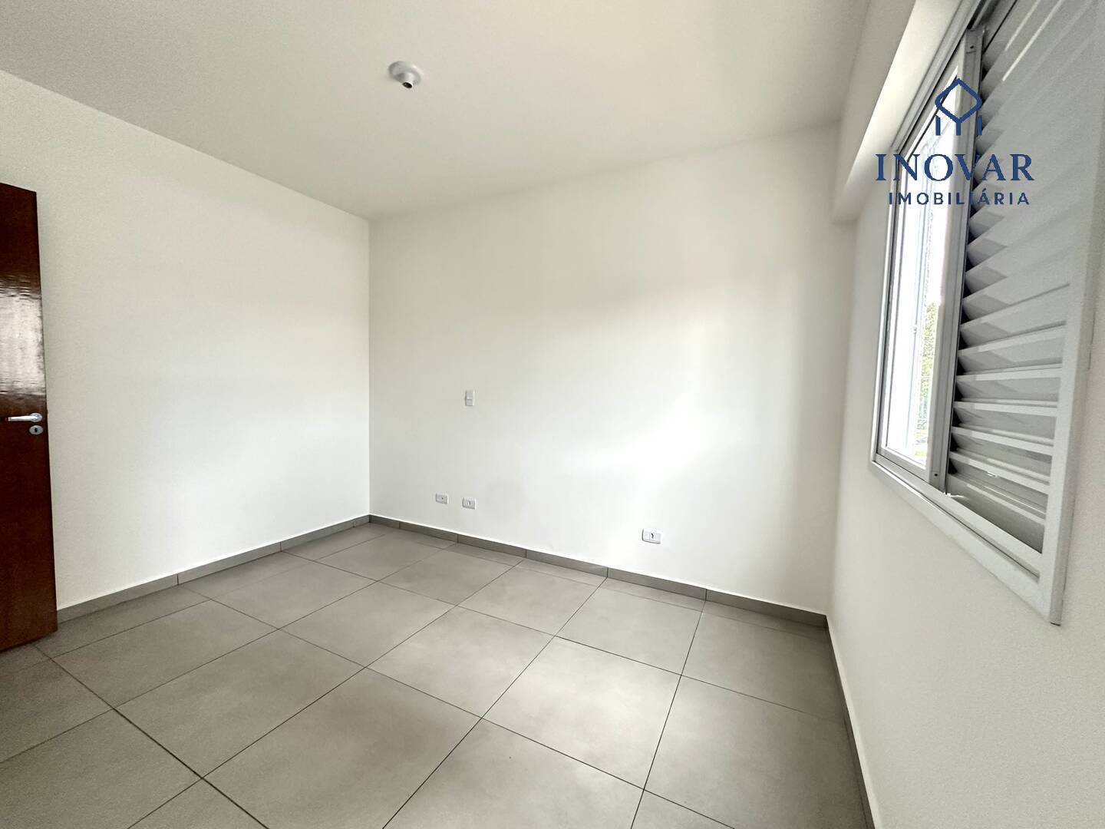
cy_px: 414
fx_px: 447
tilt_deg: -2.7
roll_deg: -2.2
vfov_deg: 85.7
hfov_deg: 102.1
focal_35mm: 14
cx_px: 552
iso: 320
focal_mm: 2.22
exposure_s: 1/99
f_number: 2.2
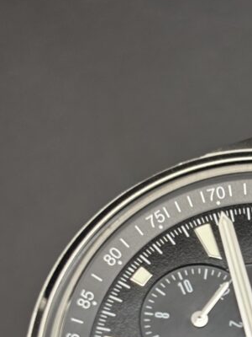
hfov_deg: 11.0
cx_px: 255
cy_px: 331
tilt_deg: -68.2
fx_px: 1291
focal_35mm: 133
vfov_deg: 14.6
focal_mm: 5.96
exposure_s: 1/50
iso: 50
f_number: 1.6
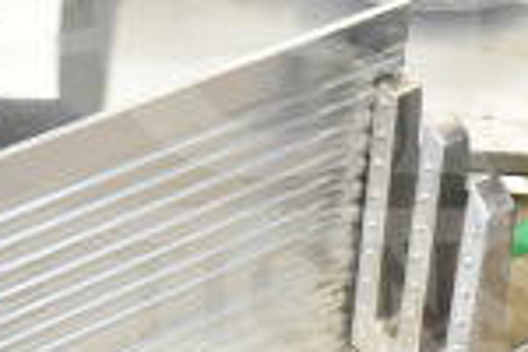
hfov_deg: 16.7
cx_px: 176
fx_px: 1789
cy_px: 97
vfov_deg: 11.2
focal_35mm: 122
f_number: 3.8
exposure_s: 1/40
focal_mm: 20
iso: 1600
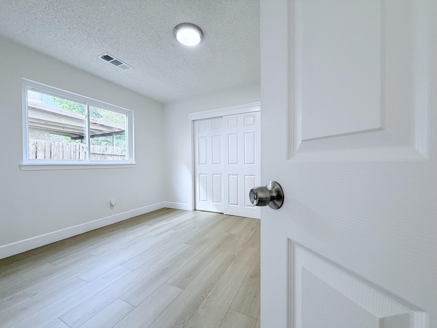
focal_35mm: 14
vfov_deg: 85.7
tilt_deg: -0.2
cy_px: 164
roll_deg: +0.5
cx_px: 218
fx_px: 177
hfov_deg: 102.1
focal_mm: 2.22
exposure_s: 1/120
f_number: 2.2
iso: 250
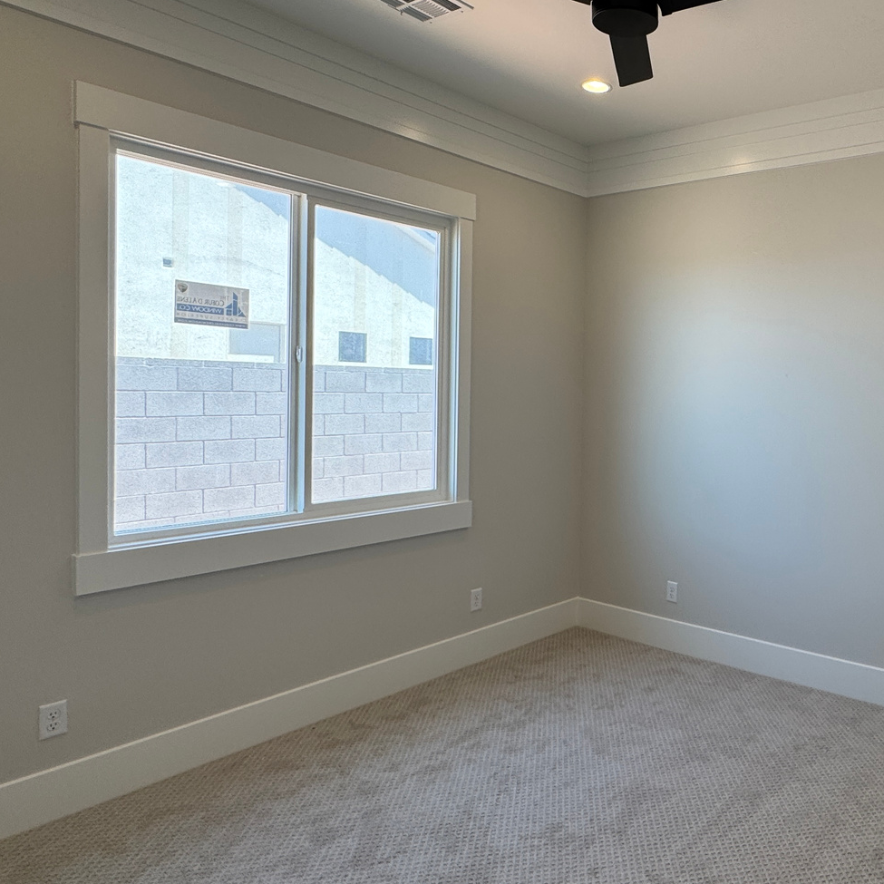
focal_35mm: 26
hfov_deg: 56.0
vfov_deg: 60.9
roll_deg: -1.2
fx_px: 751
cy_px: 411
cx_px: 722
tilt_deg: -0.8
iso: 50
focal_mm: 2.22
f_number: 2.2
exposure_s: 1/120
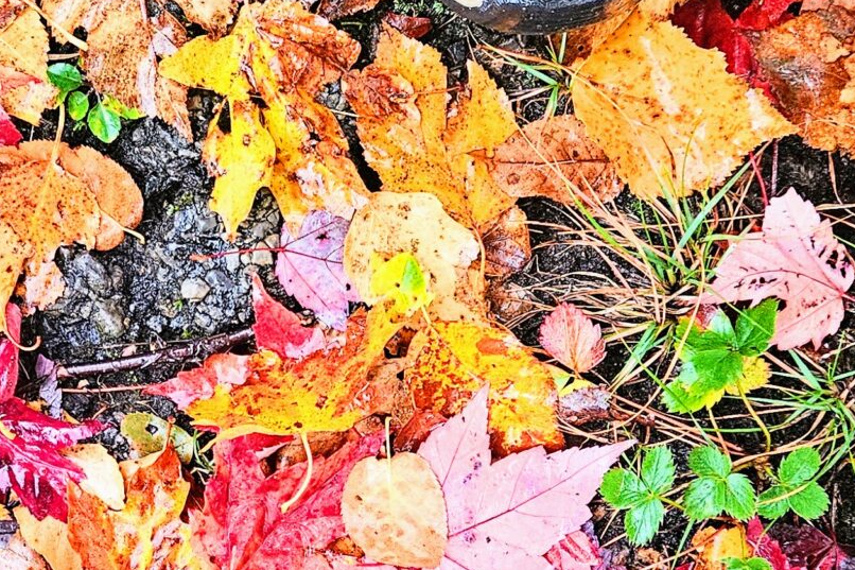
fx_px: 1805
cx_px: 162
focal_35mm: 76
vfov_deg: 17.8
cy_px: 448
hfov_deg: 26.1
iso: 640
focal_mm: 5.4
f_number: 1.8
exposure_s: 1/170
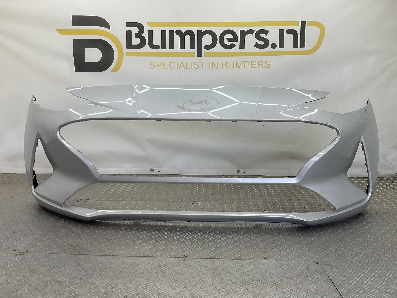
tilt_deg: -8.3
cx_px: 198
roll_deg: -1.6
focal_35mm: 29
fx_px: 333
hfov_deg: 61.7
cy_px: 149
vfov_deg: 48.2
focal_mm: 3
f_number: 1.8
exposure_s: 1/165
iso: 16
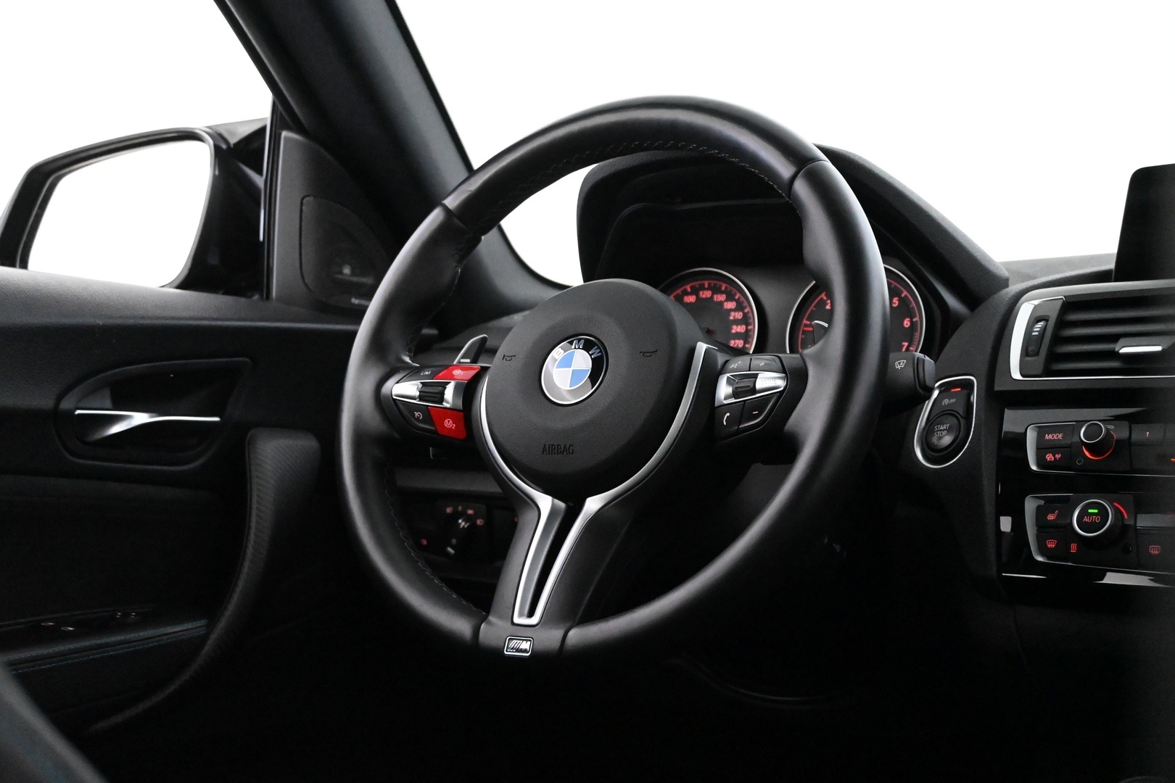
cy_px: 392
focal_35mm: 49
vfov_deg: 27.7
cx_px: 588
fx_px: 1591
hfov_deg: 40.5
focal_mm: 32.5
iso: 11400
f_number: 5
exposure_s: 1/50
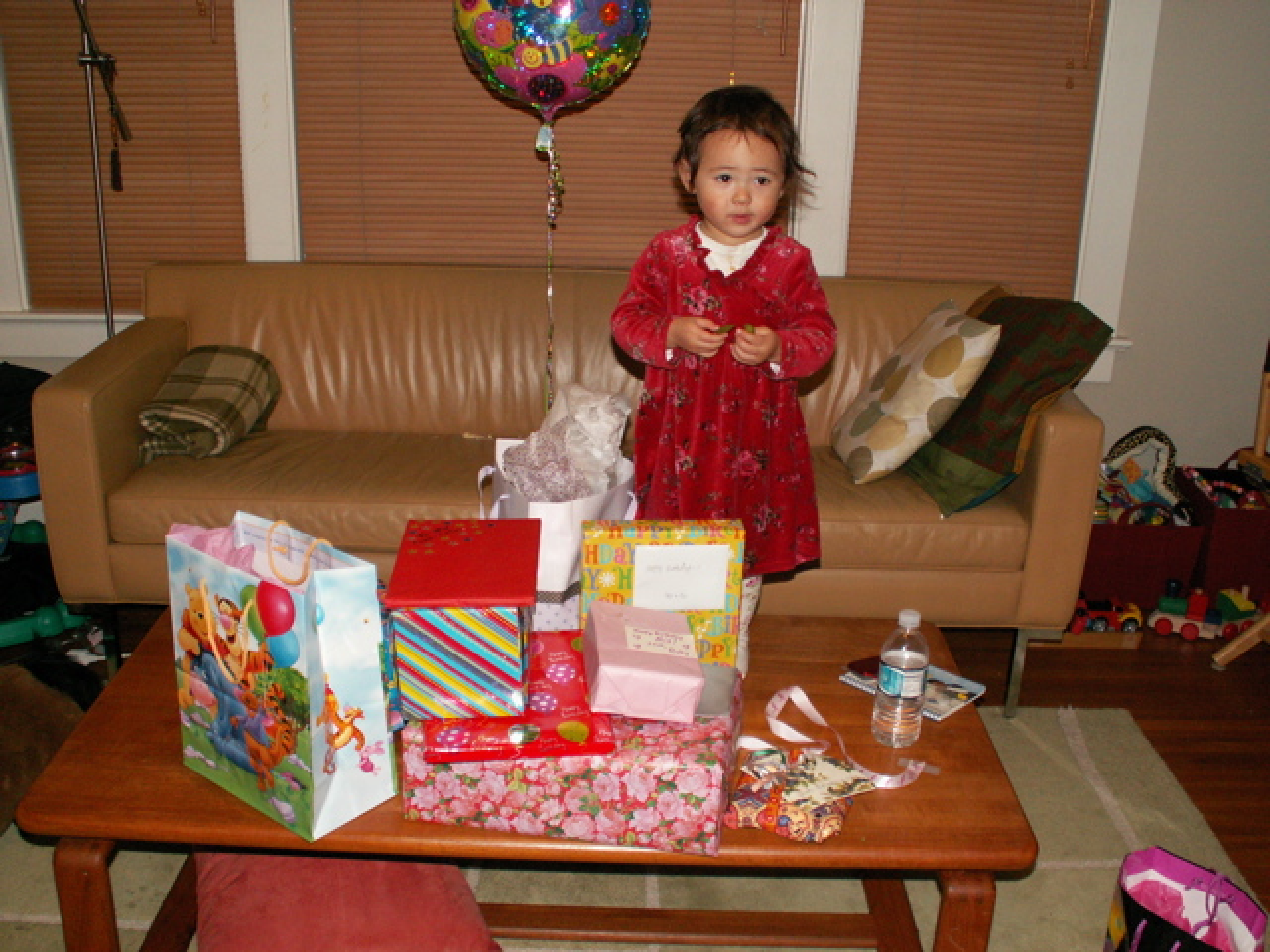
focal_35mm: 35
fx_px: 1284
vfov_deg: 40.7
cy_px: 476
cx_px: 635
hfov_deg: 52.6
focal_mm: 5.86
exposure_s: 1/40
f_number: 2.8
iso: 160
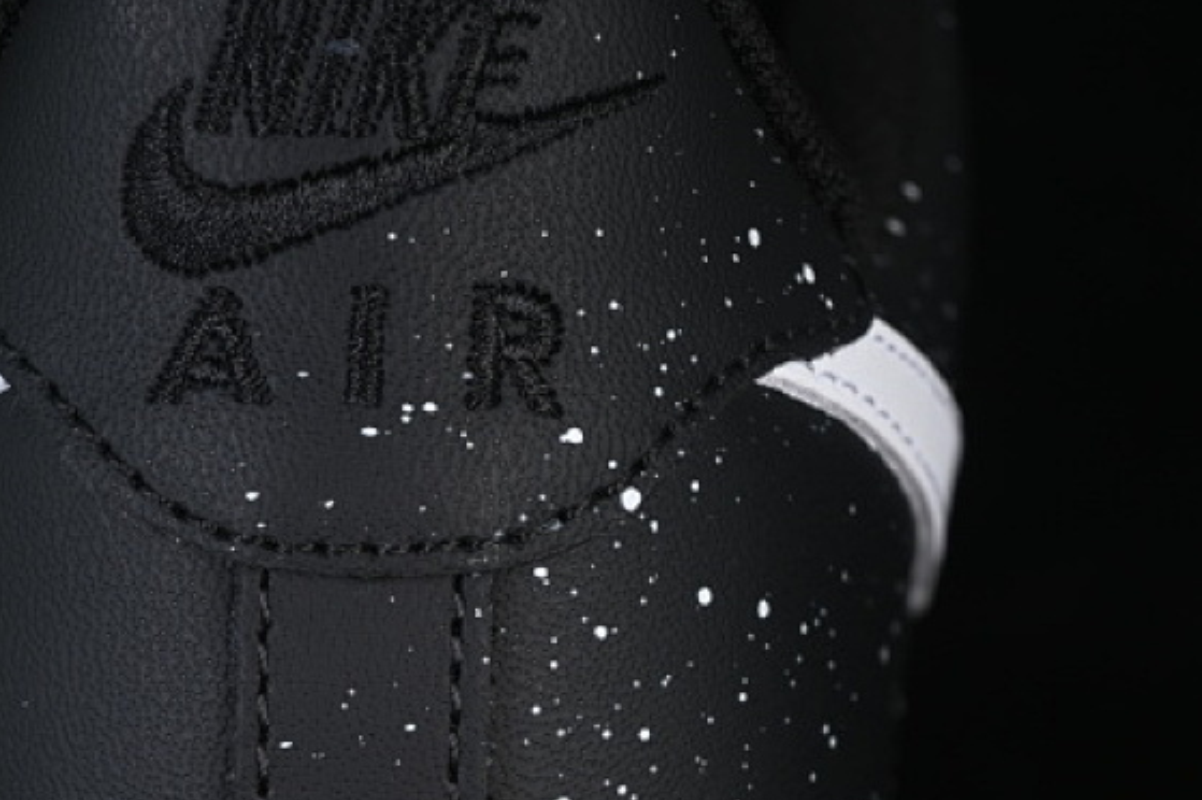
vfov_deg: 9.4
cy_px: 746
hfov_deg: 14.1
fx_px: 4838
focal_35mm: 145
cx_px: 359
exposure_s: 1/50
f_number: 6.3
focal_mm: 50
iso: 160
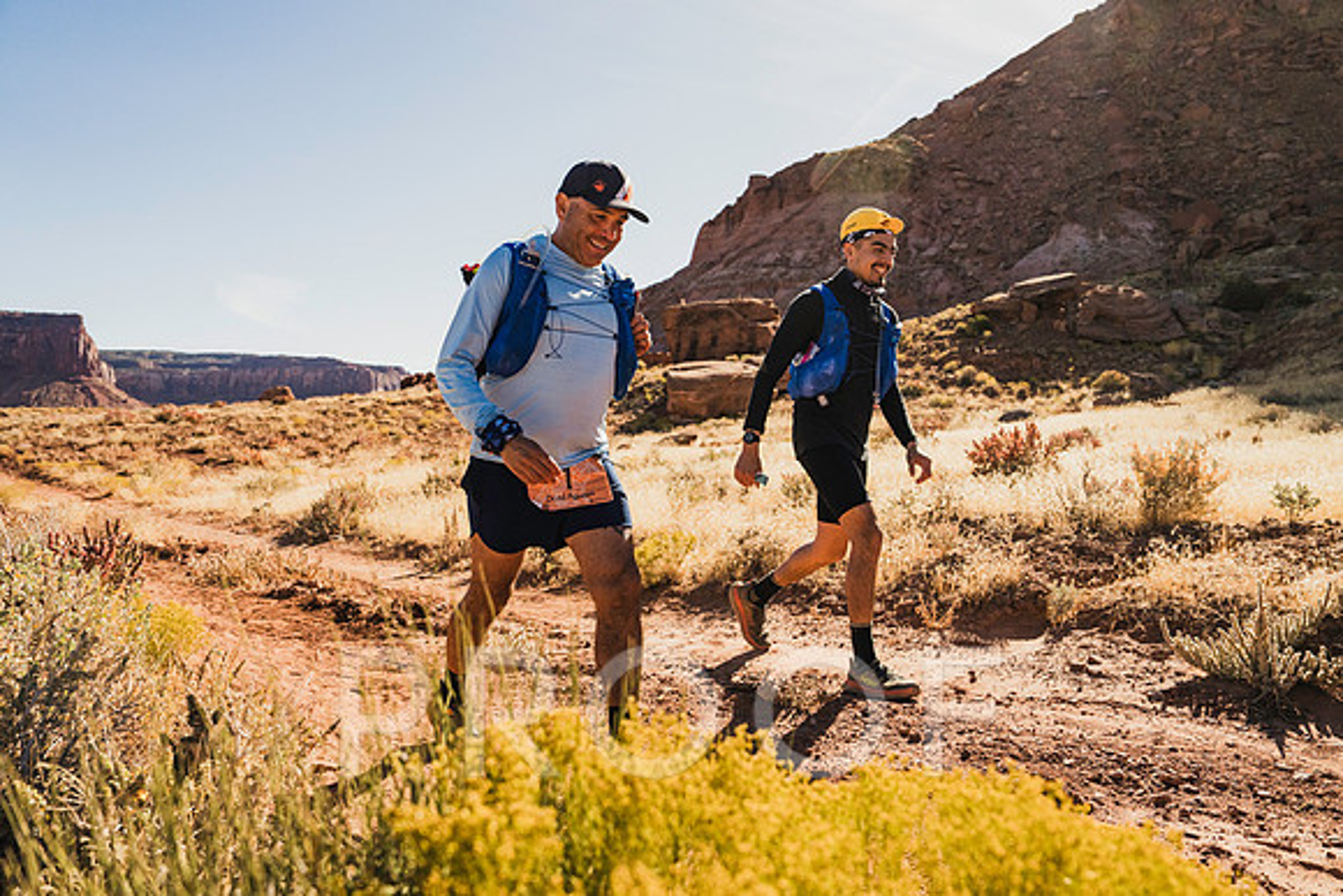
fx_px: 896
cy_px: 448
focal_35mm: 24
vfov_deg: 53.2
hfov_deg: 73.7
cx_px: 672
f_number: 4.5
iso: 800
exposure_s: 1/800
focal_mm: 24
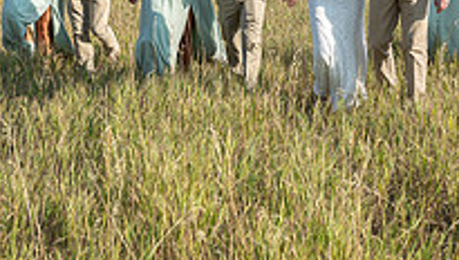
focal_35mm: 71
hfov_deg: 29.0
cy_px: -89
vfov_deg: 16.1
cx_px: 374
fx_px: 865
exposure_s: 1/500
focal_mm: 24
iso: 80
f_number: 3.5
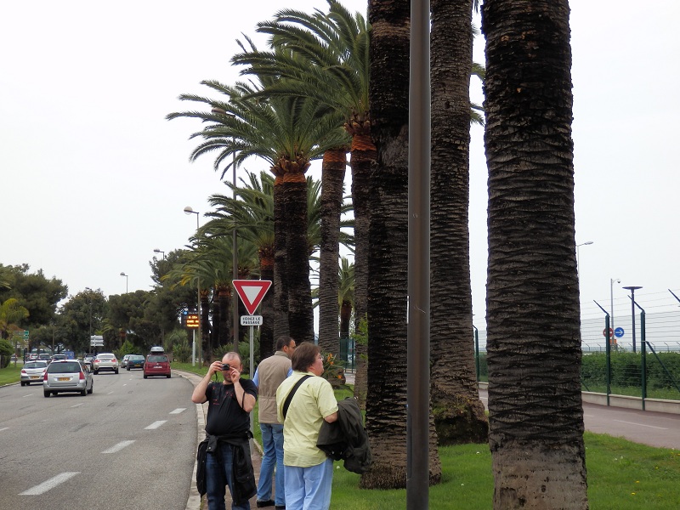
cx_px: 340
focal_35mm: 60
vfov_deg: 24.4
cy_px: 255
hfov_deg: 32.2
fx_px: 1179
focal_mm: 10.8
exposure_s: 1/250
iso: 80
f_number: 4.2
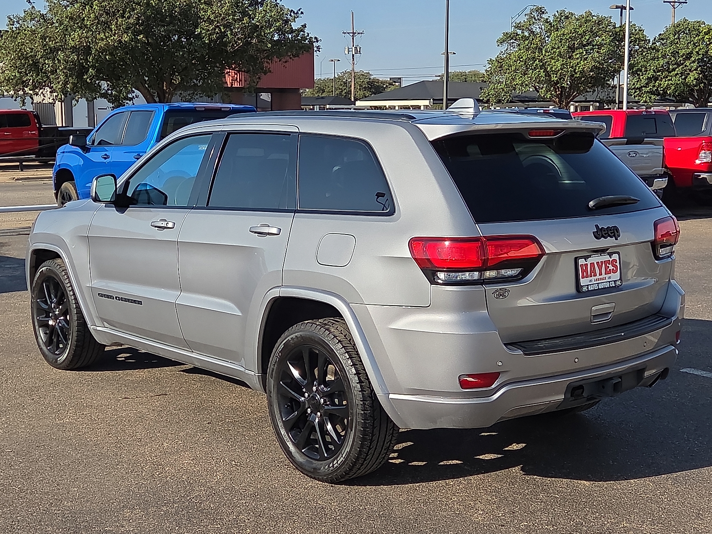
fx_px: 1028
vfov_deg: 29.1
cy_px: 267
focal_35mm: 50
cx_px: 356
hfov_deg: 38.2
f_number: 1.8
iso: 25
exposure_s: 1/2000
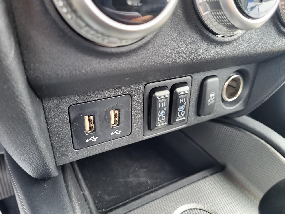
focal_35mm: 26
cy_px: 107
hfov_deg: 67.3
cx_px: 142
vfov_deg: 53.1
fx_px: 214
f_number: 1.8
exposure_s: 1/40
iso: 500
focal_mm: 5.4
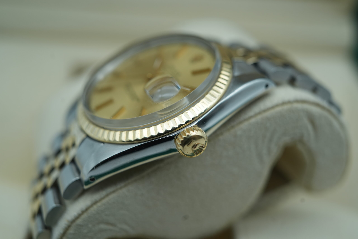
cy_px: 120
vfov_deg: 37.9
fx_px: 348
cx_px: 179
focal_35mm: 35
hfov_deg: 54.4
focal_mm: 35
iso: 400
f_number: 5
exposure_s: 1/250
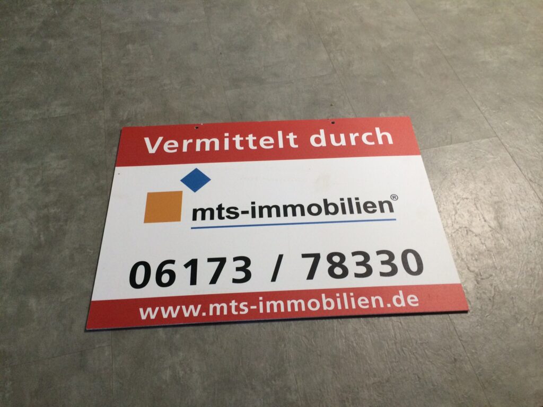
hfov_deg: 60.0
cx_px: 272
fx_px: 471
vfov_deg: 46.8
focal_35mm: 30
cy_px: 204
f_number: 2.2
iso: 200
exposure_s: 1/30
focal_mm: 4.12
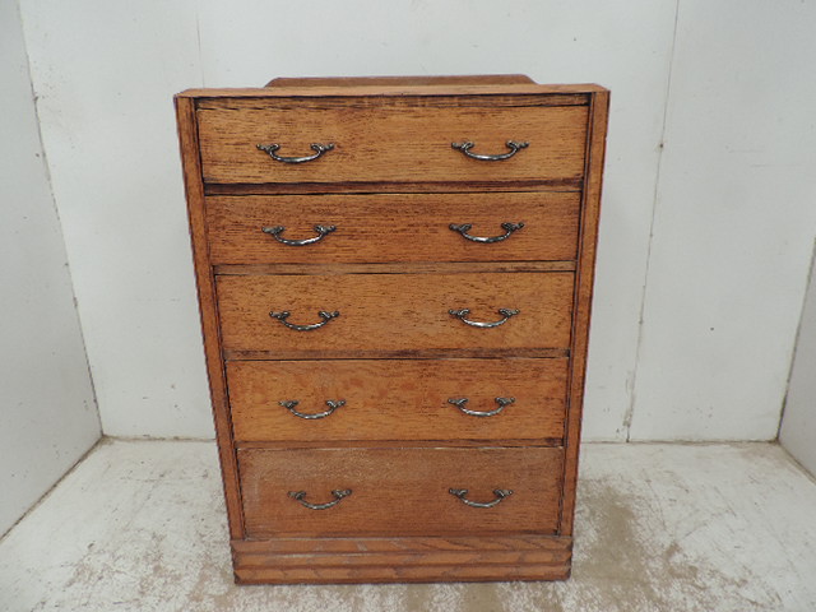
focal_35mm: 24
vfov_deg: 56.8
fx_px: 566
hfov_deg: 71.6
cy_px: 306
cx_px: 408
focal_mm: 4.3
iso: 400
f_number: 3
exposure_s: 1/30
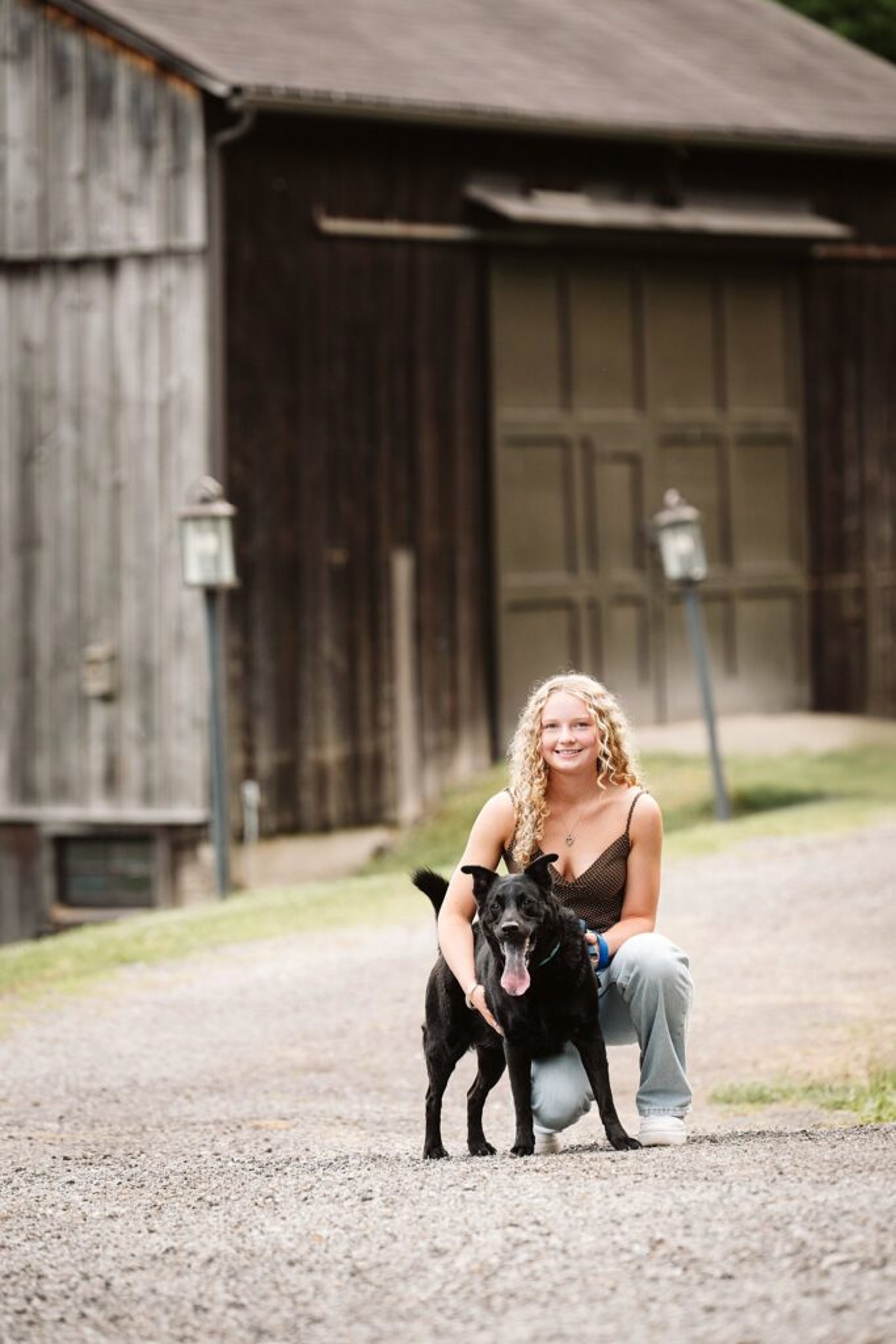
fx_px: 7464
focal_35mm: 200
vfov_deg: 10.3
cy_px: 672
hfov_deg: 6.9
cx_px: 448
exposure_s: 1/400
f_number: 4
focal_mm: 200
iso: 320
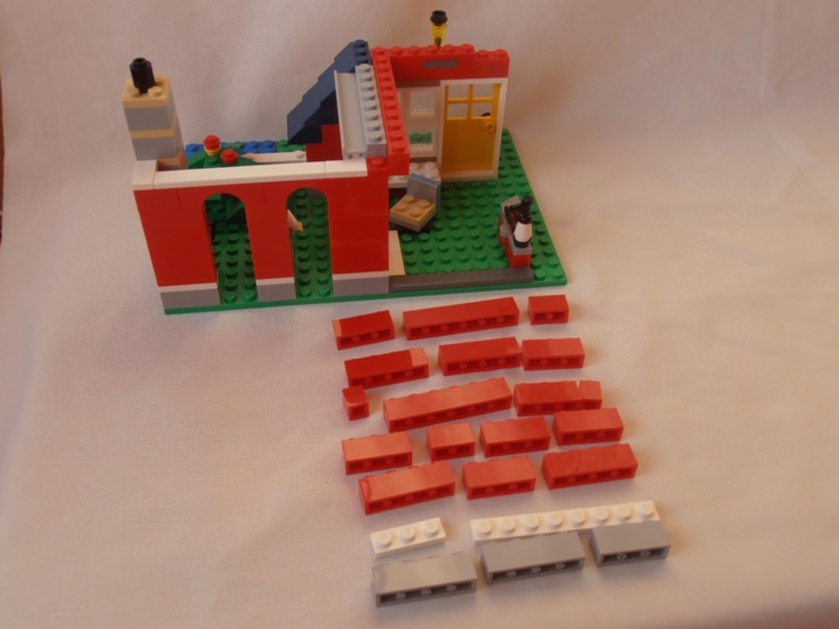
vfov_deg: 38.7
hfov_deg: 50.1
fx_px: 897
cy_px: 314
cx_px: 420
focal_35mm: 37
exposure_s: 1/60
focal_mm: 6.61
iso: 80
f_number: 3.9
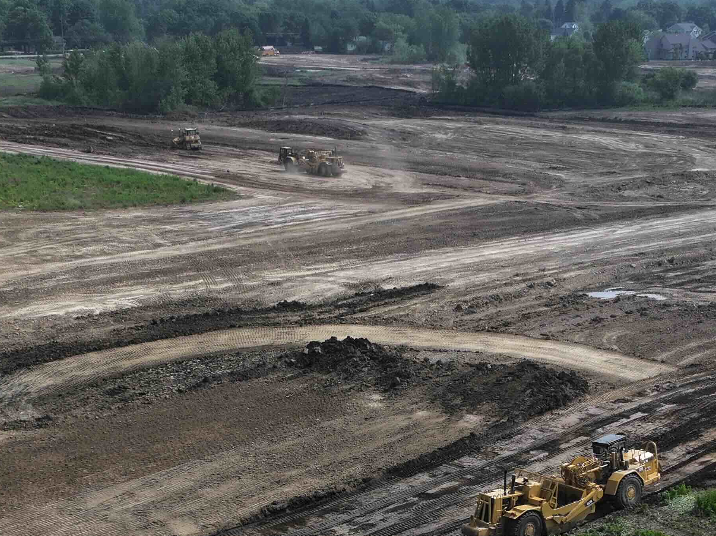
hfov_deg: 27.8
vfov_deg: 19.9
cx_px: 356
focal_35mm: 70
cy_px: 621
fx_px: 1447
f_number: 2.8
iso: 110
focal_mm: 12.29
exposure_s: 1/2000
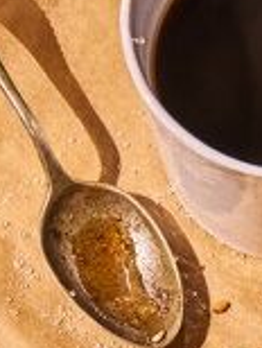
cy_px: 506
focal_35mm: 249
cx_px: 299
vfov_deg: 7.8
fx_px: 2506
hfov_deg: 6.0
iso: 320
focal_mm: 50
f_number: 10
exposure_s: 1/320
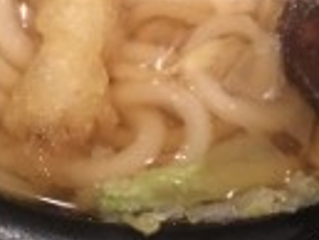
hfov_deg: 19.4
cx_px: 173
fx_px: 932
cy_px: -30
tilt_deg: -47.6
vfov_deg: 14.3
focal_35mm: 101
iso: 250
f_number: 2.2
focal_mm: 4.15
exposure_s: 1/15
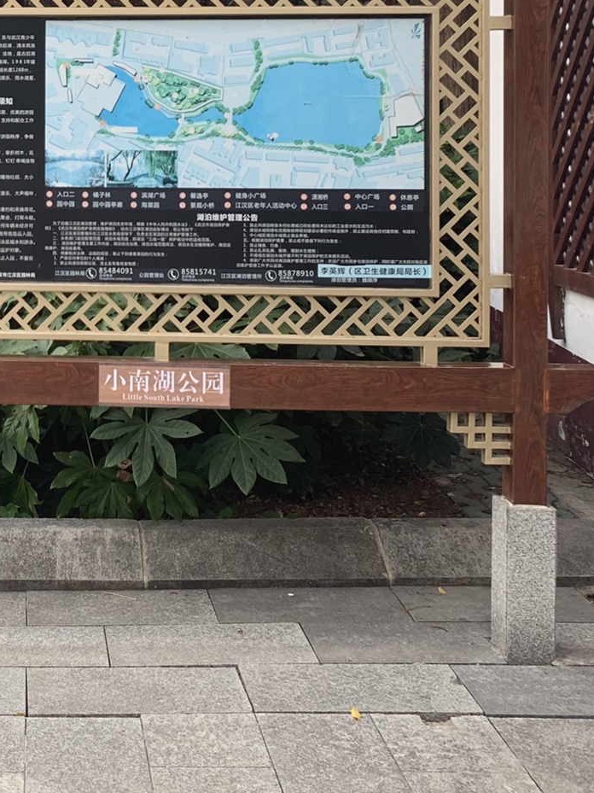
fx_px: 1282
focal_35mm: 56
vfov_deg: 33.2
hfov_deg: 24.8
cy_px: 137
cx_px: -12
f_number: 1.8
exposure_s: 1/253
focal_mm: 4.25
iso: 25
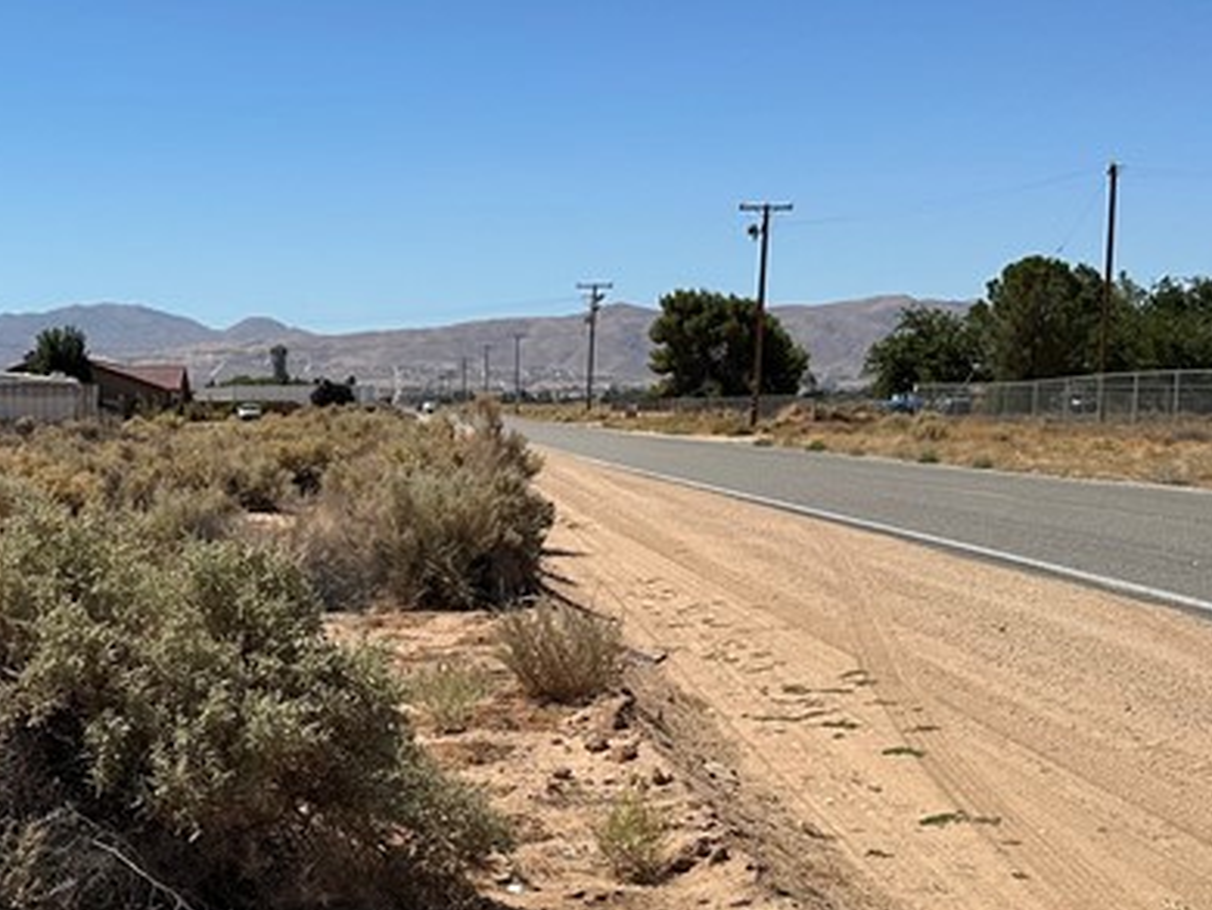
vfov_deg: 23.1
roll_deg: +0.0
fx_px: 2207
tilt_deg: -5.8
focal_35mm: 63
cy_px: 689
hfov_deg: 29.7
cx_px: 177
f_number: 1.78
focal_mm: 6.86
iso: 80
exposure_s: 1/7576
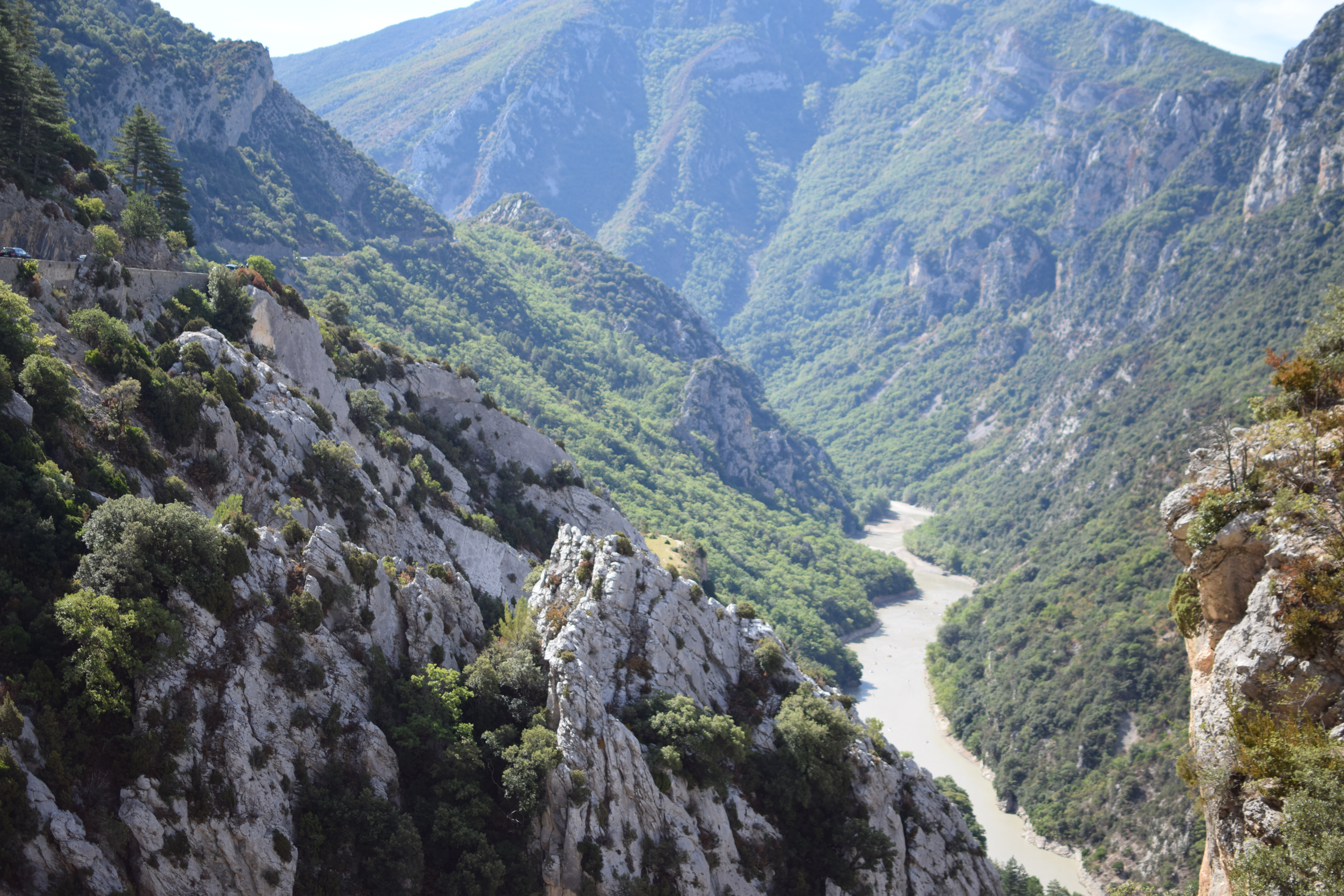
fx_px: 1960
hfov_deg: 37.9
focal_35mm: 52
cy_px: 448
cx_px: 672
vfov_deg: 25.8
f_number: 1.8
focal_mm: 35
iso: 200
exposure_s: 1/3200
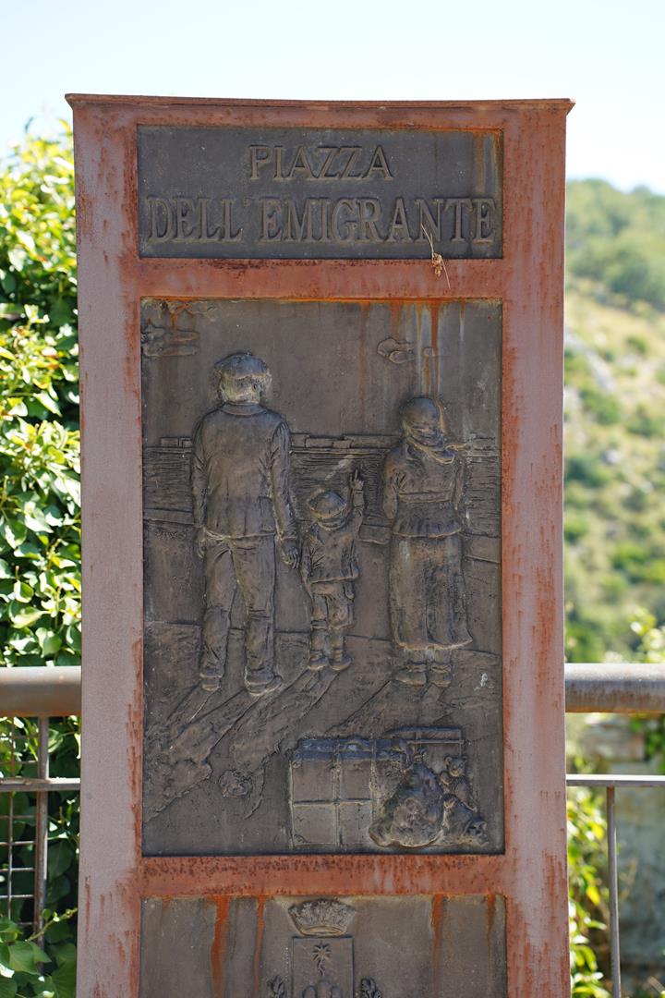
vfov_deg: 29.7
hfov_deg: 20.0
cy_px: 499
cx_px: 332
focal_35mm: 68
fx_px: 1884
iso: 100
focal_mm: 68
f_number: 4
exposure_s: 1/200
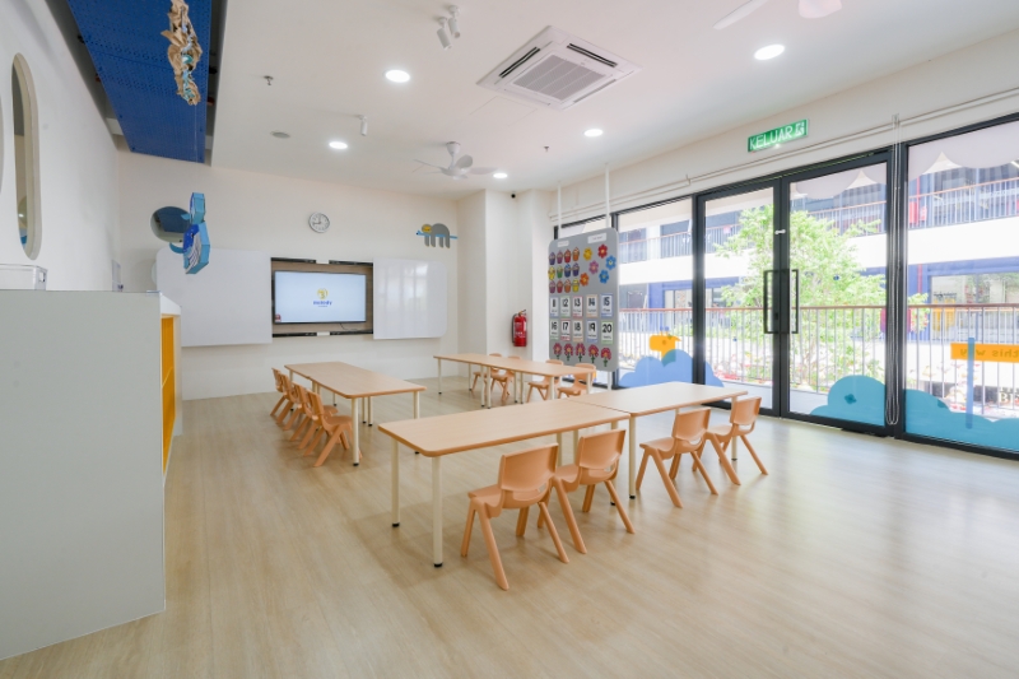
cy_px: 340
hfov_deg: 96.7
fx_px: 453
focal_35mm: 16
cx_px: 510
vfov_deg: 73.7
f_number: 13
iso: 100
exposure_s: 1/13
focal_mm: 16
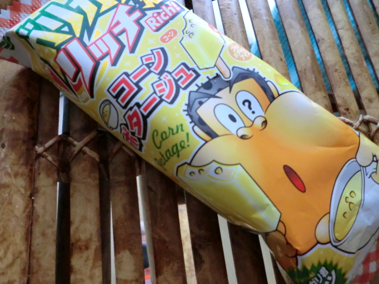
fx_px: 296
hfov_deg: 65.3
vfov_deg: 51.4
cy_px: 142
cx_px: 190
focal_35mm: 27
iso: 500
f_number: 3.2
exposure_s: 1/60
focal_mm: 4.9
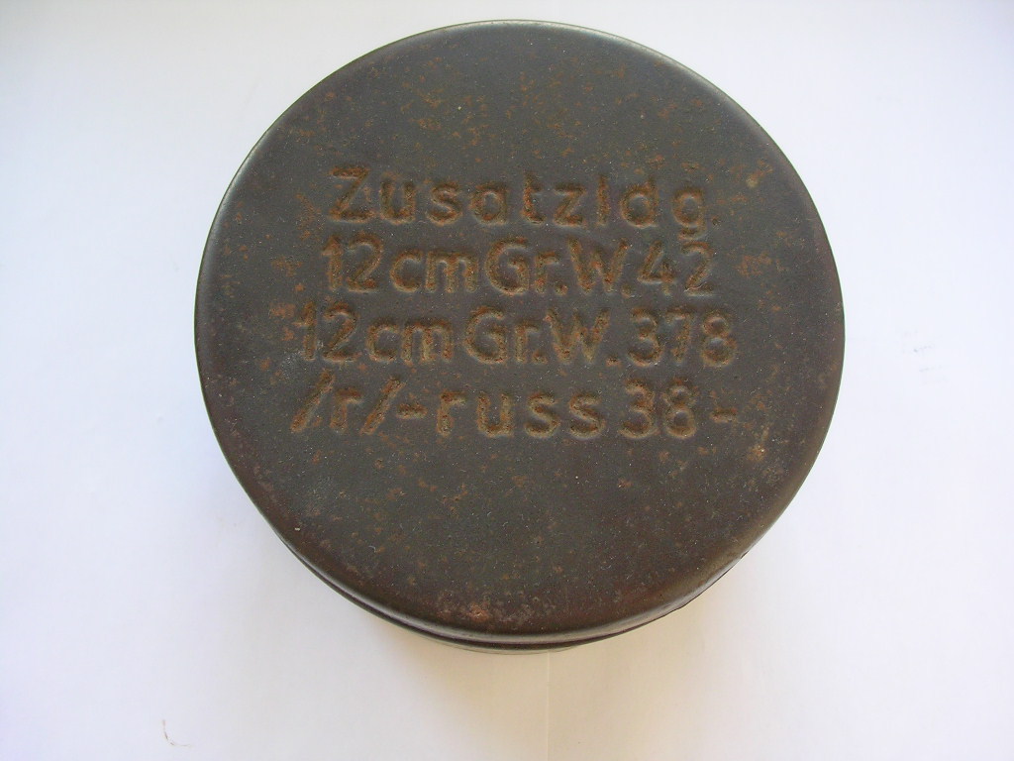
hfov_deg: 49.0
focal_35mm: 38
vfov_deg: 37.7
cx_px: 507
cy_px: 380
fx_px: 1113
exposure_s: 1/36.4
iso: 50
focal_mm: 5.8
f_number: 2.8
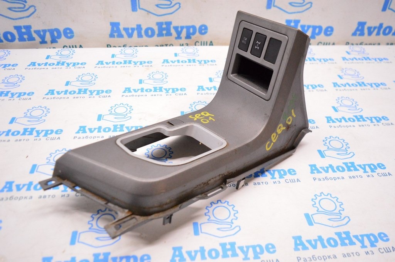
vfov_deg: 43.5
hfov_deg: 62.0
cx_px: 198
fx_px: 329
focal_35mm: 30
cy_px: 131
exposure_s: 1/320
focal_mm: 20
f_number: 3.8
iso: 3200
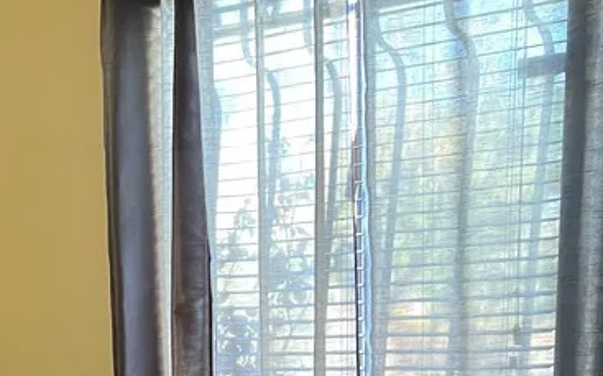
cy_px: 601
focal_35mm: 77
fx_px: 1265
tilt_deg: -13.8
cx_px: 125
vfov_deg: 15.3
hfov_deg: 26.3
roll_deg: +3.9
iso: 500
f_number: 1.5
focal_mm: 5.7
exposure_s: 1/60
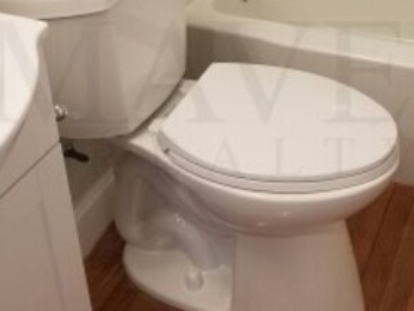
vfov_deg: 22.7
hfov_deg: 31.6
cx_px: 251
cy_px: -25
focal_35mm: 61
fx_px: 730
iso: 125
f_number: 1.7
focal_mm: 4.3
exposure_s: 1/60
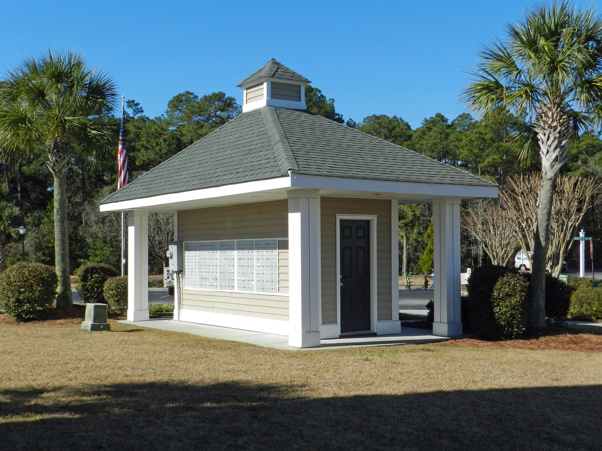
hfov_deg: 41.2
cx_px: 301
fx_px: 800
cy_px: 226
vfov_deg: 31.5
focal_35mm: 46
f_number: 5
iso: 160
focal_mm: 8.1
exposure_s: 1/800
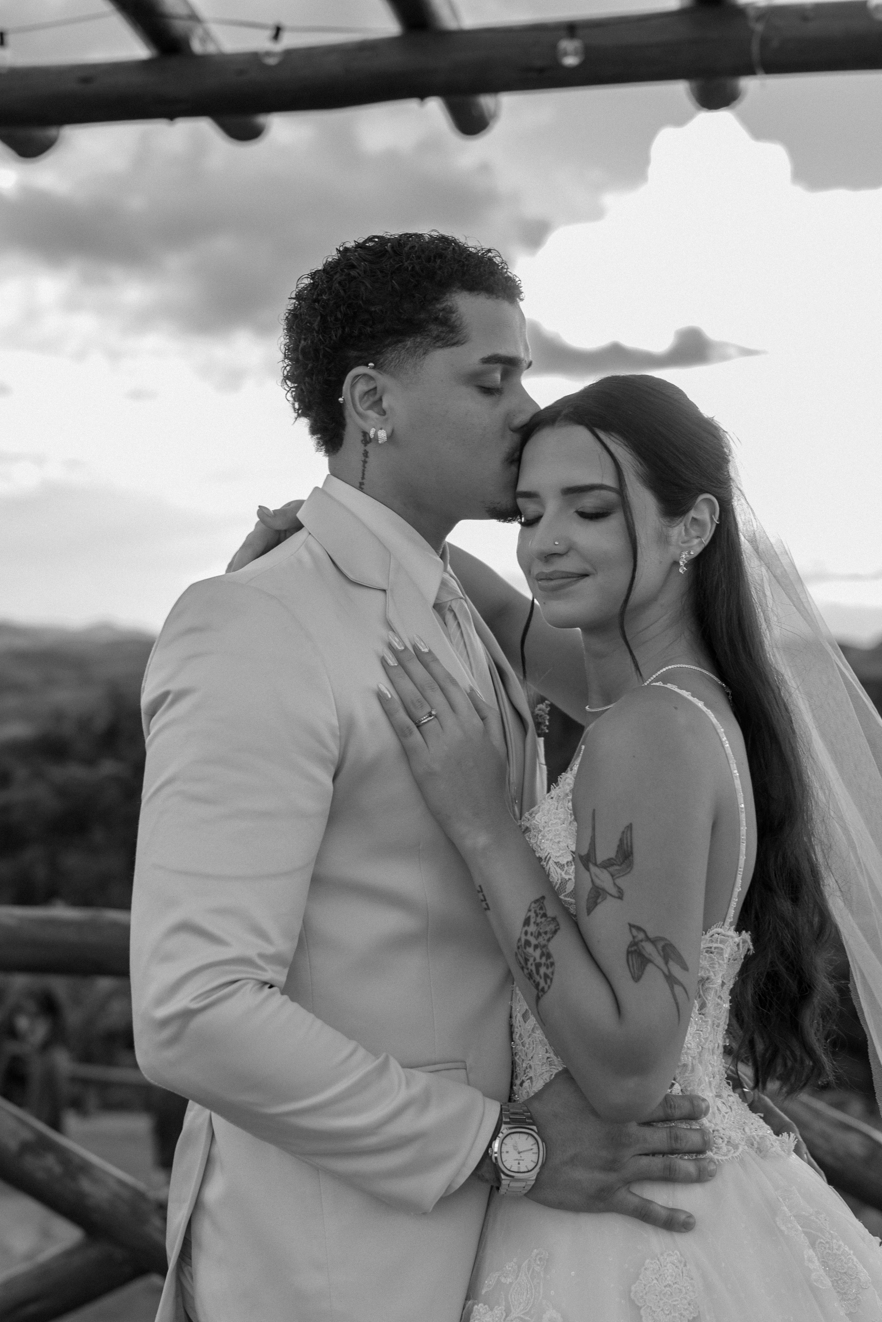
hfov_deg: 25.8
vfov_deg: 37.9
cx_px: 441
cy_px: 661
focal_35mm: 52
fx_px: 1929
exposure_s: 1/250
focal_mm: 35
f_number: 2.5
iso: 125
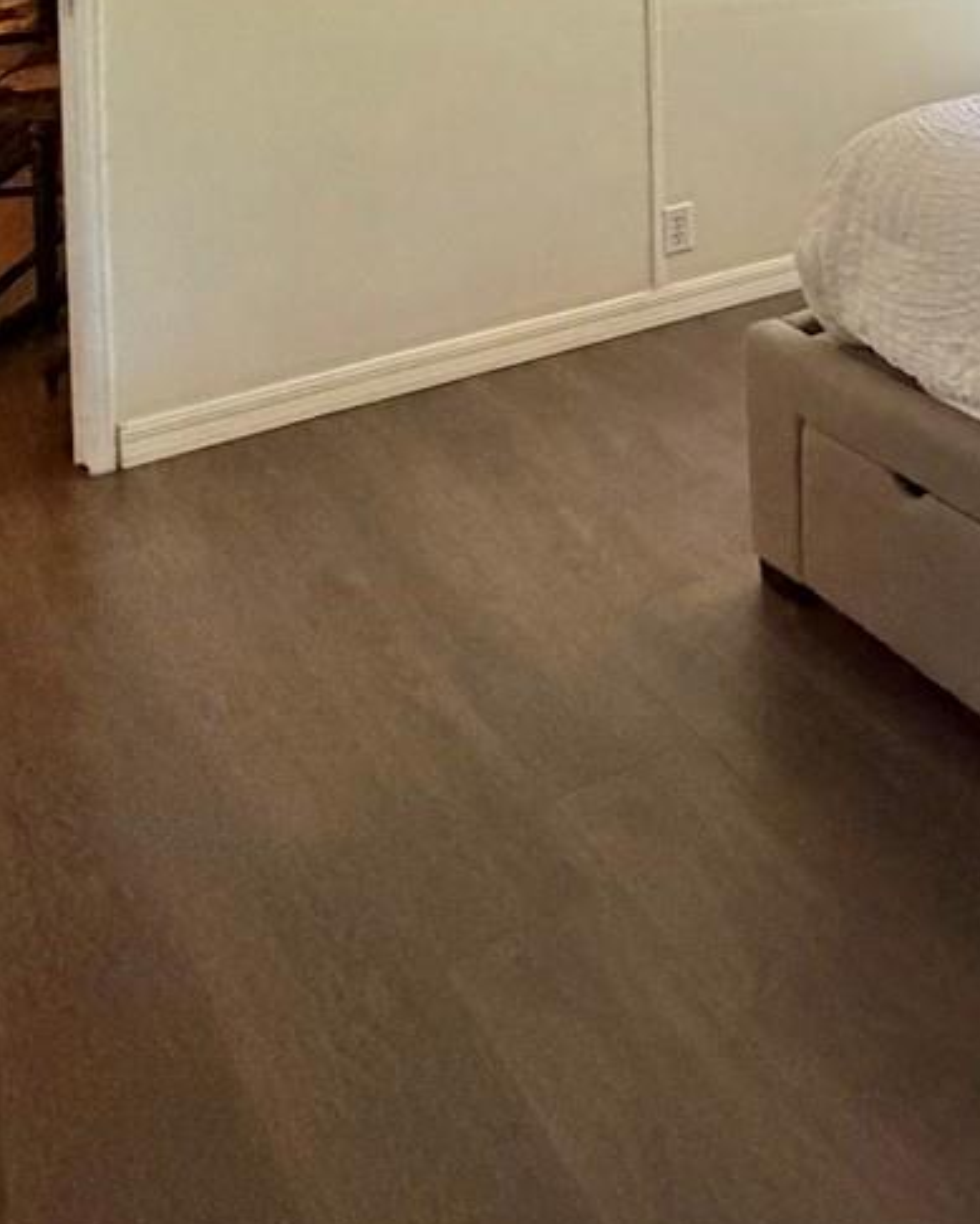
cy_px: -212
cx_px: 1403
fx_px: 1631
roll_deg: +1.3
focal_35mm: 45
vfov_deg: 34.0
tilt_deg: -2.7
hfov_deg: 26.2
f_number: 2.2
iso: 400
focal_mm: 2.22
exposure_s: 1/60
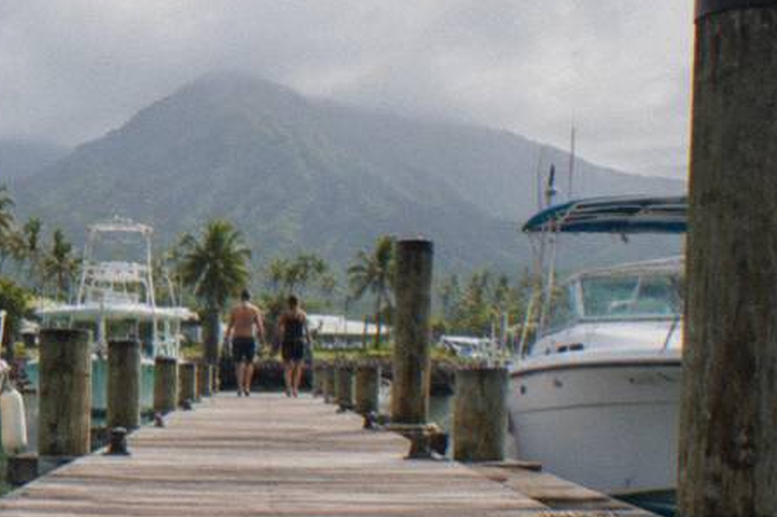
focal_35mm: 89
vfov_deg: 15.1
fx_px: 1920
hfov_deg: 22.2
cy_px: 503
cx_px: 36
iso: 400
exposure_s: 1/1000
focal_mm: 40
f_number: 4.5
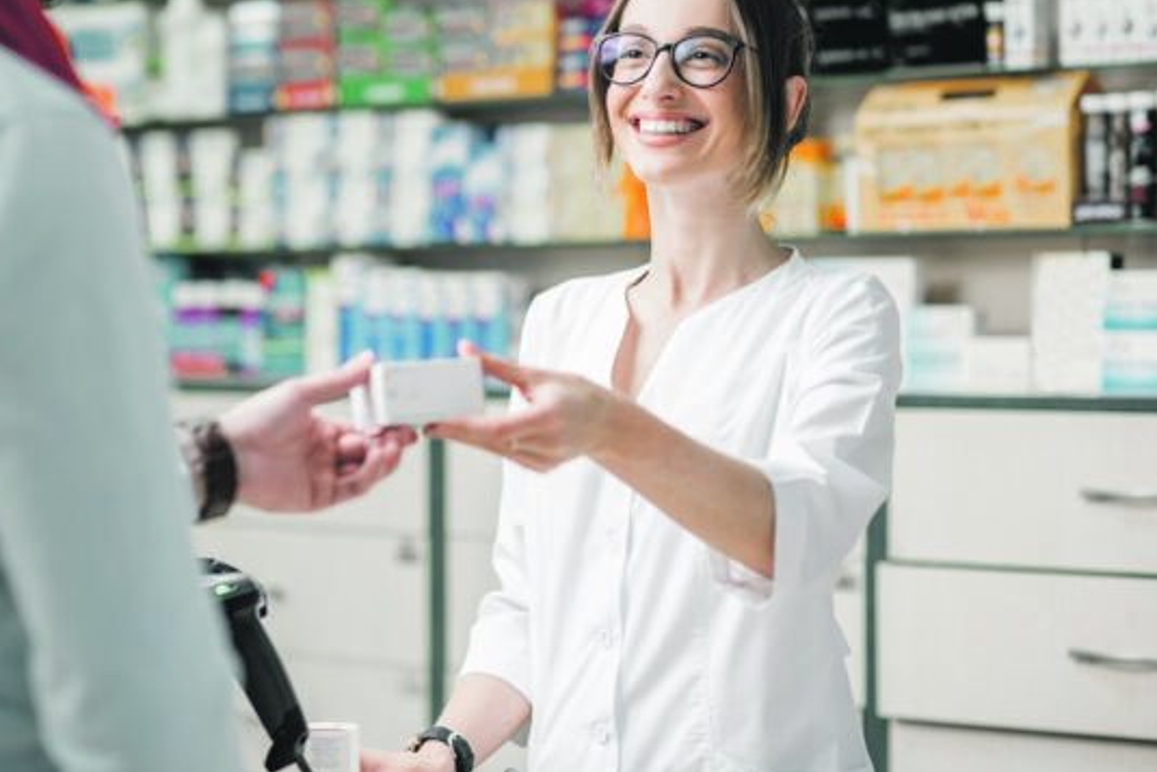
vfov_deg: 11.8
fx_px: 3729
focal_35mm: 116
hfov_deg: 17.6
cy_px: 308
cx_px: 426
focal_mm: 85
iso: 320
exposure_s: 1/160
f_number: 2.2
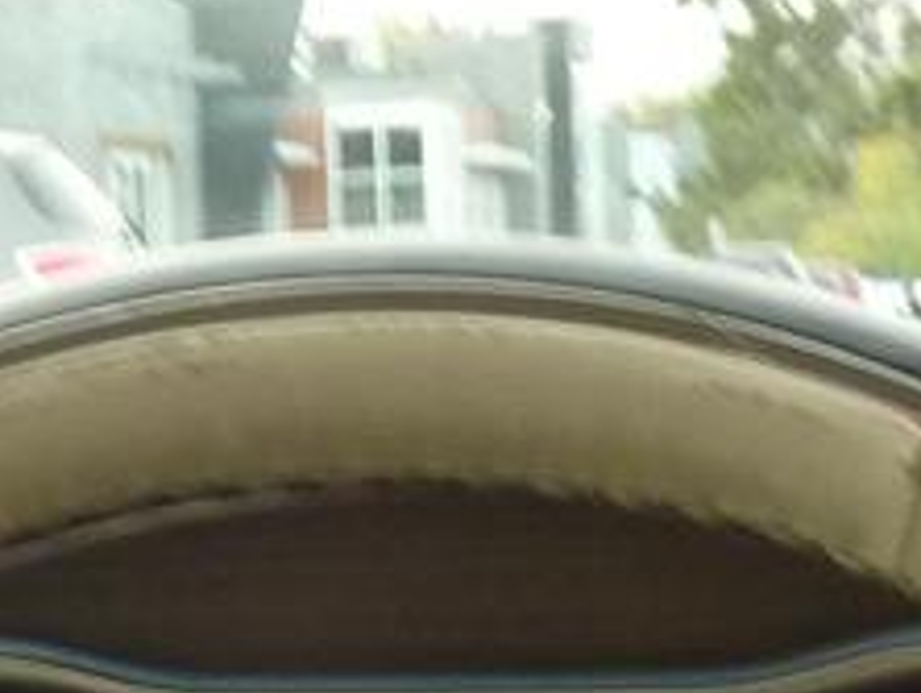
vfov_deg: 9.6
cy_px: 1369
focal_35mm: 144
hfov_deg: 13.7
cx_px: 261
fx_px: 3835
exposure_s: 1/30
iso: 200
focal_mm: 4.1
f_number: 3.3
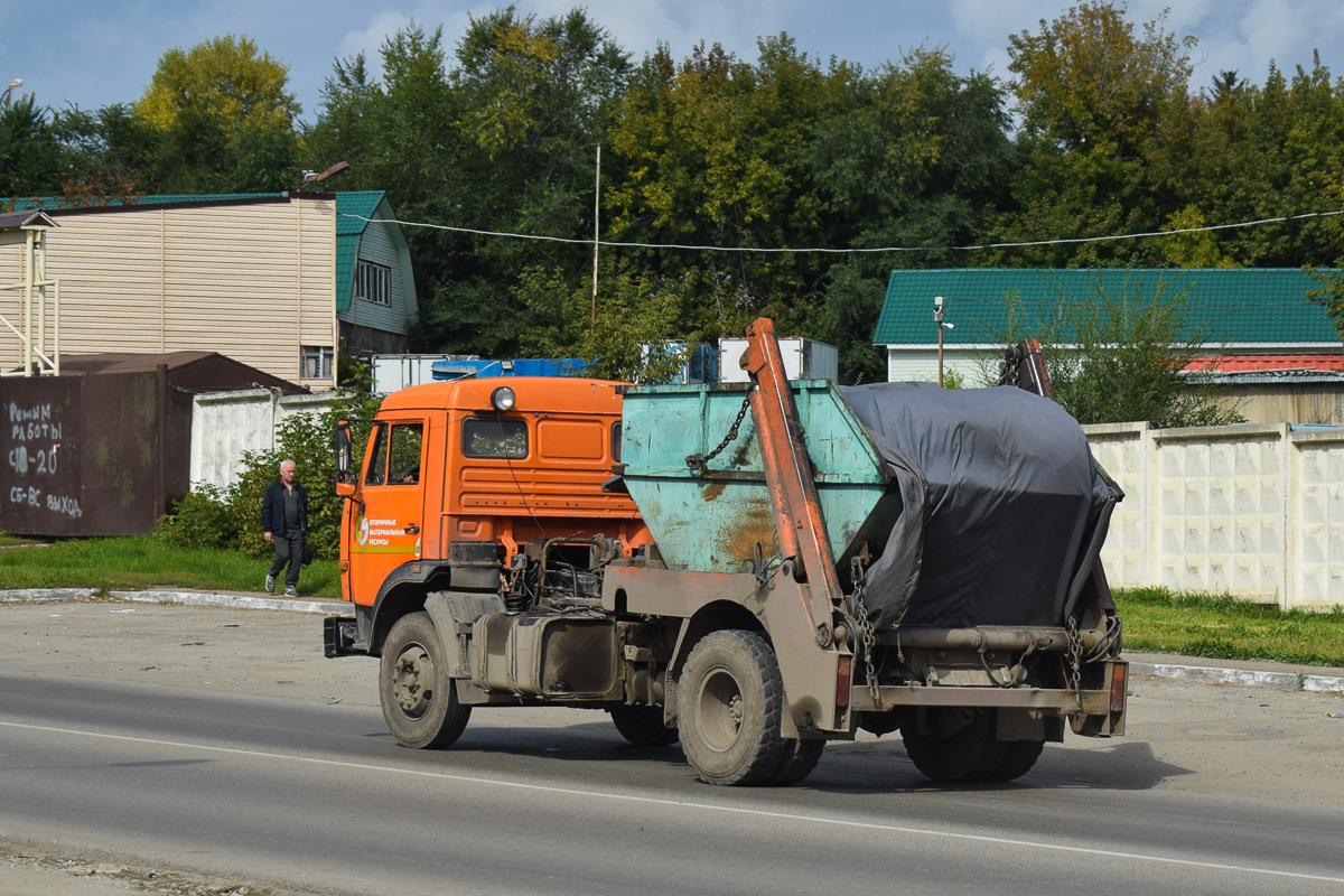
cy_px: 448
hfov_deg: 24.6
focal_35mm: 82
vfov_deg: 16.6
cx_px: 672
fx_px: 3080
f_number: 7.1
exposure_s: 1/1250
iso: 200
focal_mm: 55
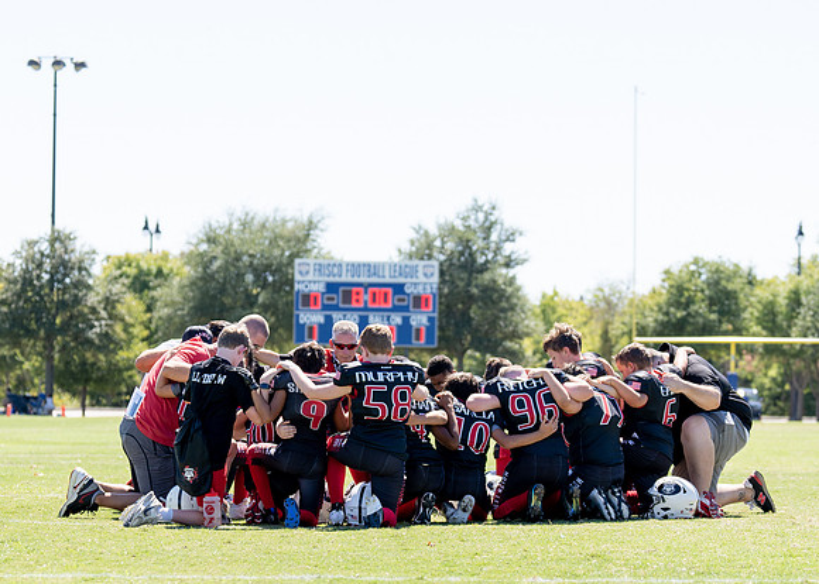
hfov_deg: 15.6
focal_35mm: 128
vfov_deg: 11.2
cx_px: 413
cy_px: 435
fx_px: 2980
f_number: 2.8
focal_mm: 70
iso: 100
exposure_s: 1/1000
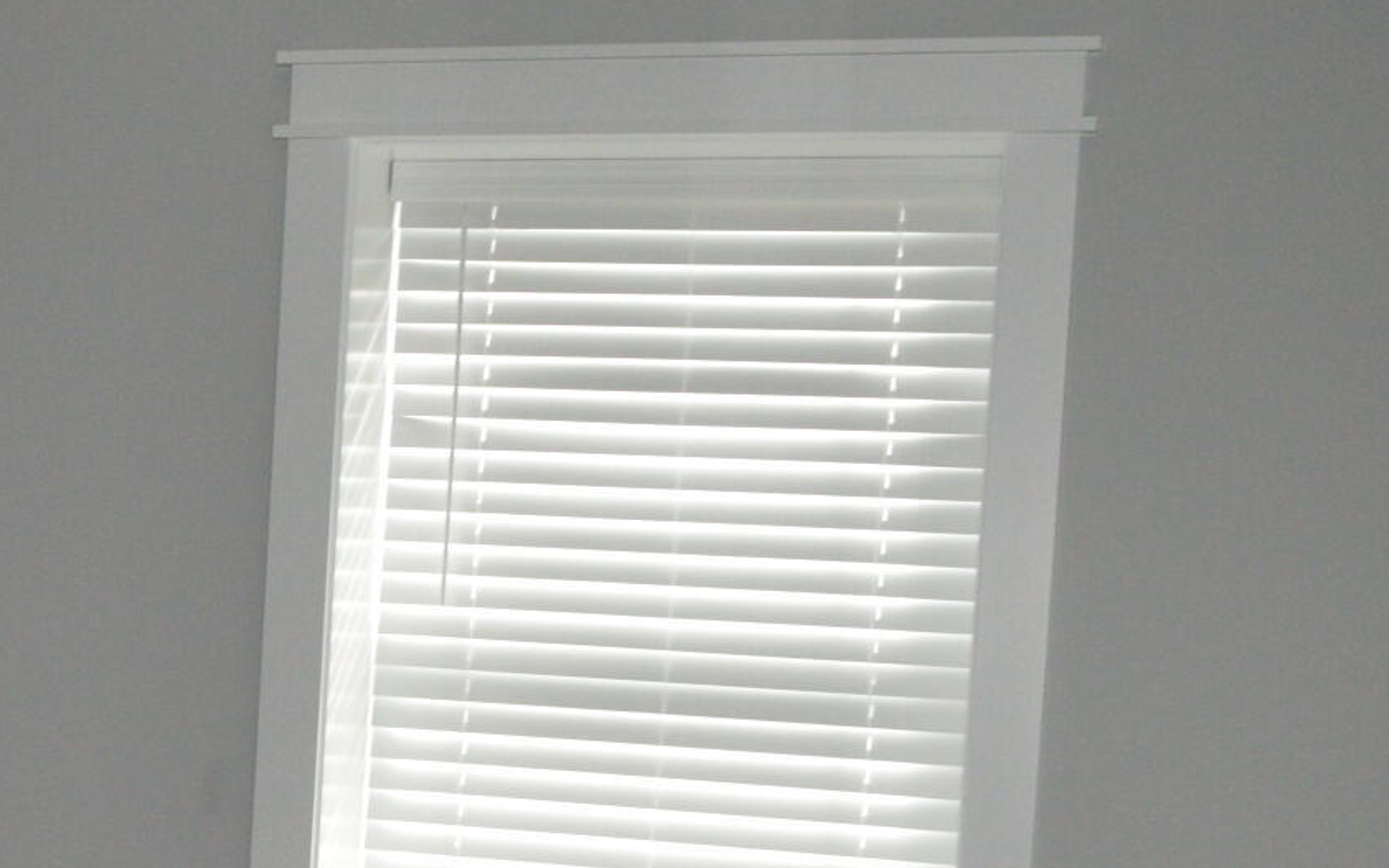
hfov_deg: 17.7
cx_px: -1001
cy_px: 853
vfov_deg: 13.2
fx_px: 3709
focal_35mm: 98
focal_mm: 18
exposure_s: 1/100
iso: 800
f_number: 5
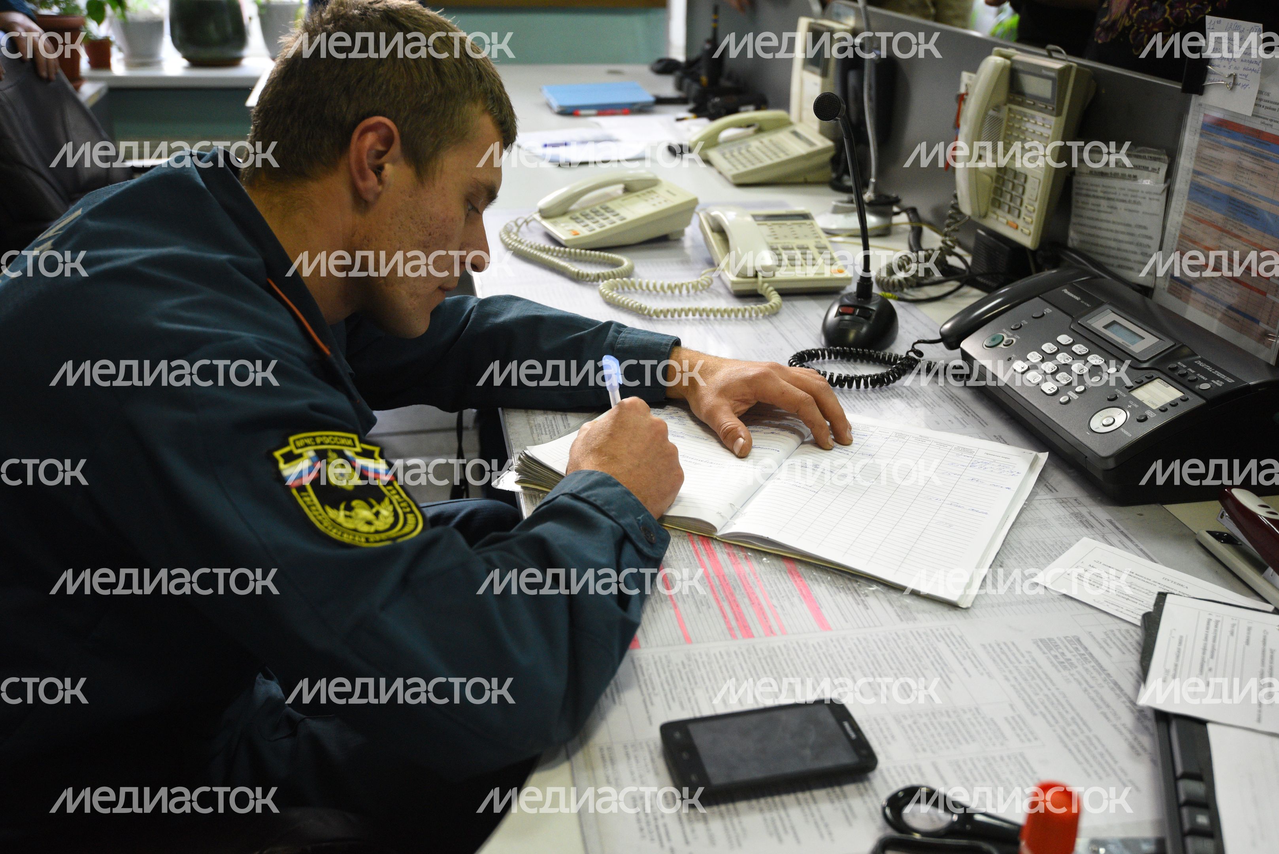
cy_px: 427
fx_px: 1137
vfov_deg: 41.1
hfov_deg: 58.7
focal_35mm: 32
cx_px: 640
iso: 2500
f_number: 4
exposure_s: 1/100
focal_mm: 32
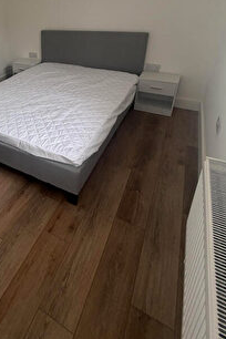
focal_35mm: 25
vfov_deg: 68.5
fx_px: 235
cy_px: 100
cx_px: 17
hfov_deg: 45.7
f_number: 2.2
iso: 80
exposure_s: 1/121
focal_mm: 2.22
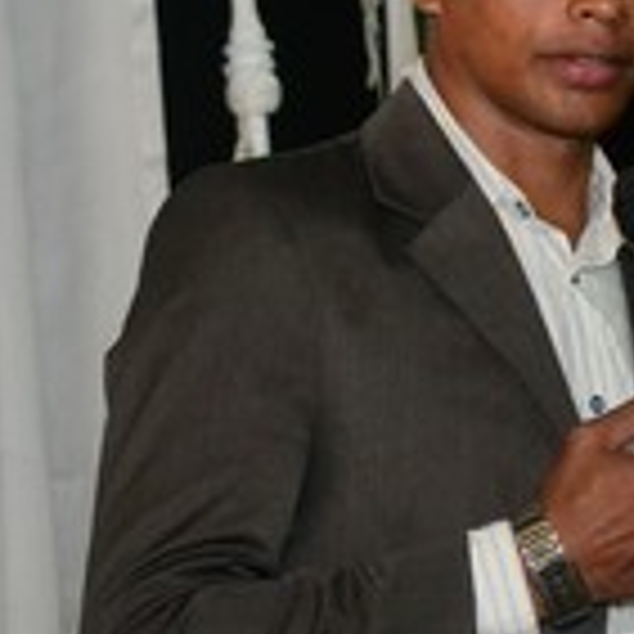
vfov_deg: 7.4
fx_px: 4890
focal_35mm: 236
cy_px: 265
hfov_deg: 7.4
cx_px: 567
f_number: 5.6
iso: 3200
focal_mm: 58
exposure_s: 1/100
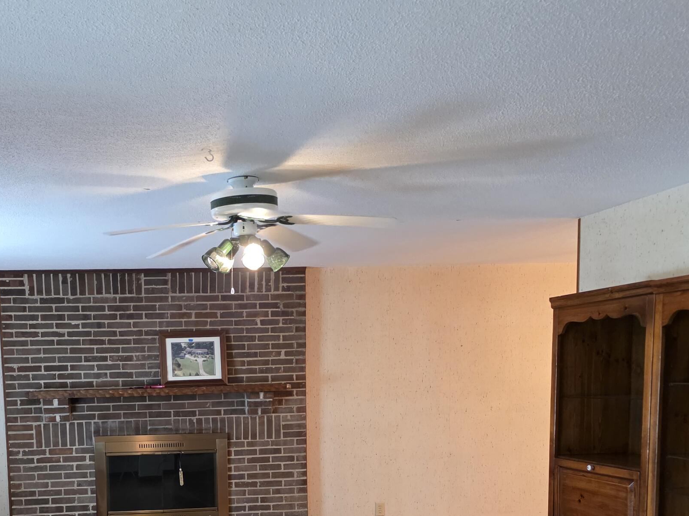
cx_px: 194
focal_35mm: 43
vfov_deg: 32.0
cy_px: 461
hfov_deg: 42.8
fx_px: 856
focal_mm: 6.3
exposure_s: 1/120
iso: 640
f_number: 1.7
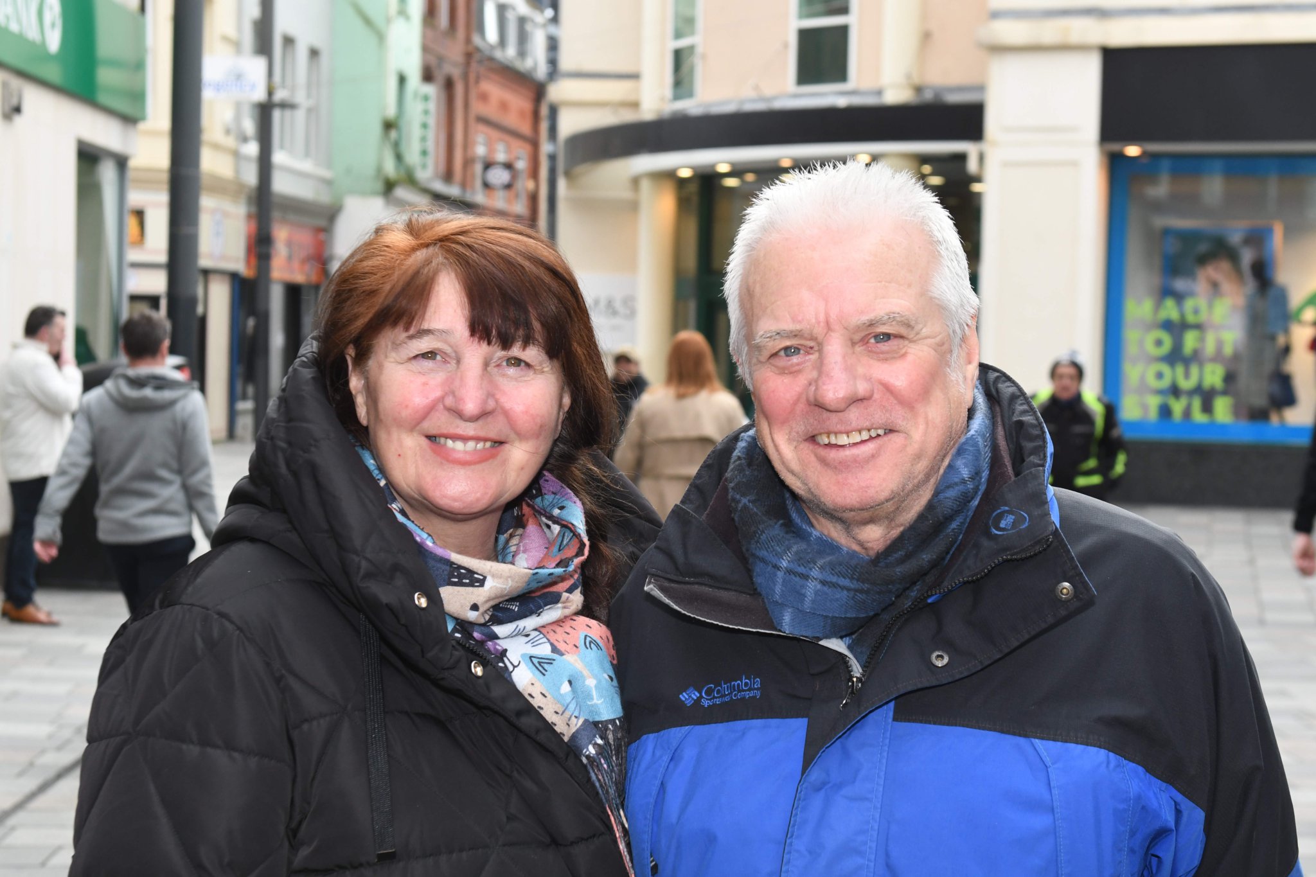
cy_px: 438
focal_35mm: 72
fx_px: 2632
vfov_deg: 18.9
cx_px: 658
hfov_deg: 28.1
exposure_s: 1/500
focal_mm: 48
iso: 800
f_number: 4.5
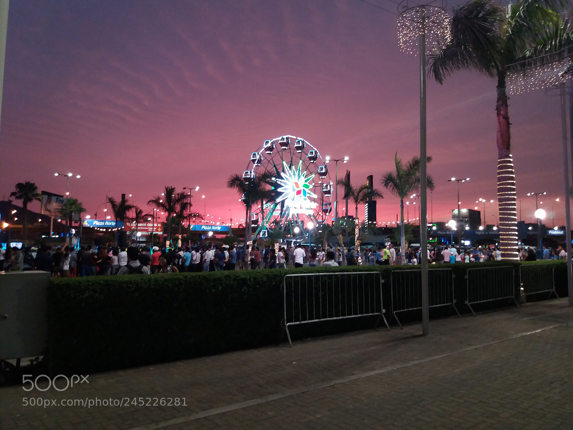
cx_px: 286
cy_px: 215
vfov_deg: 49.7
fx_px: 463
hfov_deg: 63.4
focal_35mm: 28
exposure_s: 1/17
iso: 200
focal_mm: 3.7
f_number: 1.9
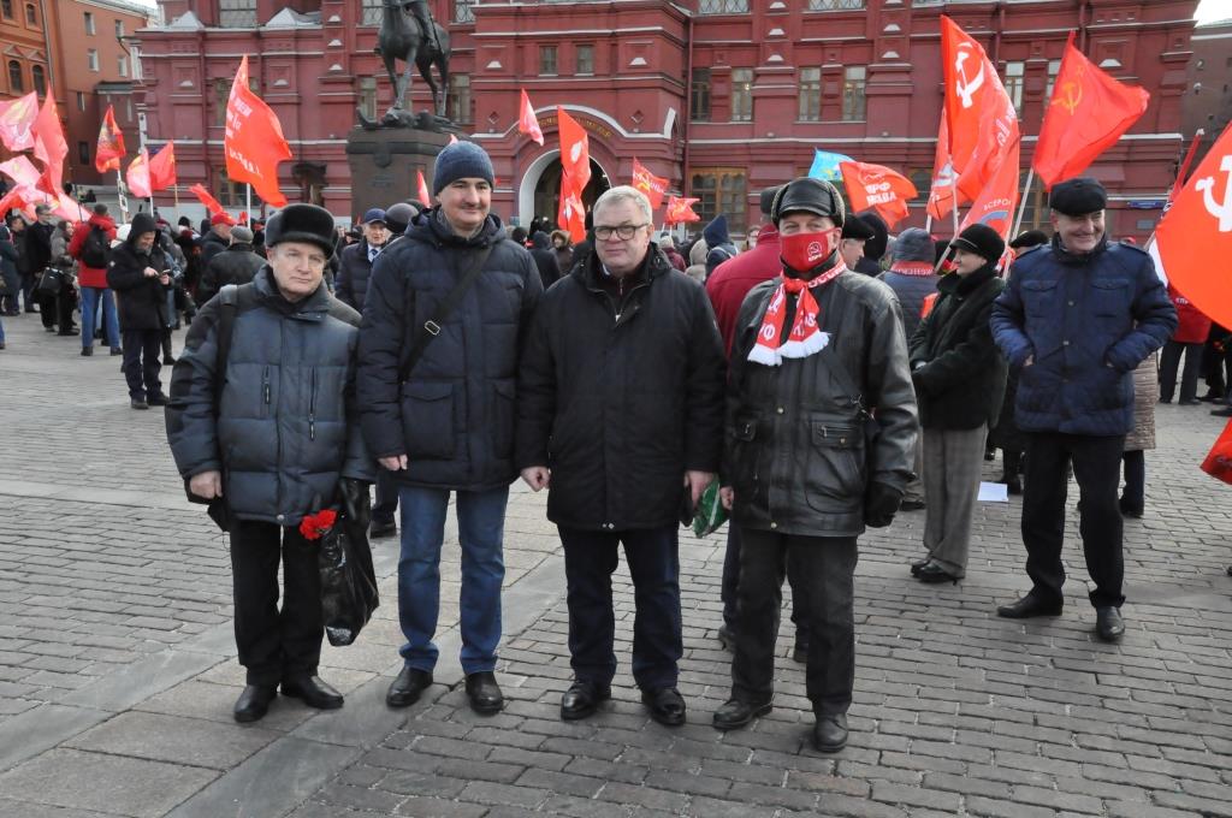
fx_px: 1128
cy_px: 409
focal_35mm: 33
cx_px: 616
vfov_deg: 39.9
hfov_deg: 57.3
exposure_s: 1/640
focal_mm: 22
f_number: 13
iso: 3200
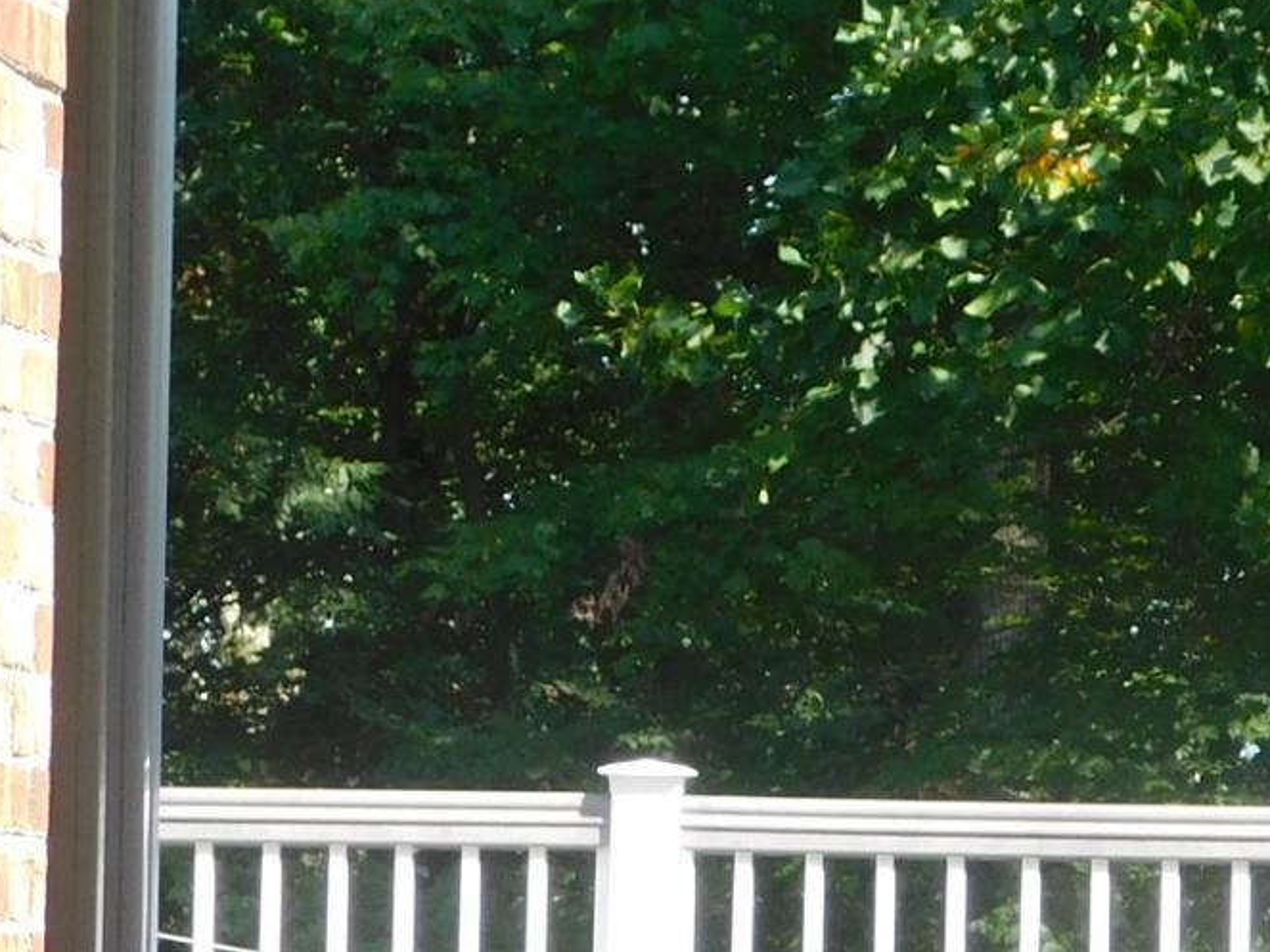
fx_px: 9060
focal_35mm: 247
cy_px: 588
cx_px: 1199
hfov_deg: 8.0
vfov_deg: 6.0
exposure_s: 1/200
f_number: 4.4
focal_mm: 14.2
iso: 125
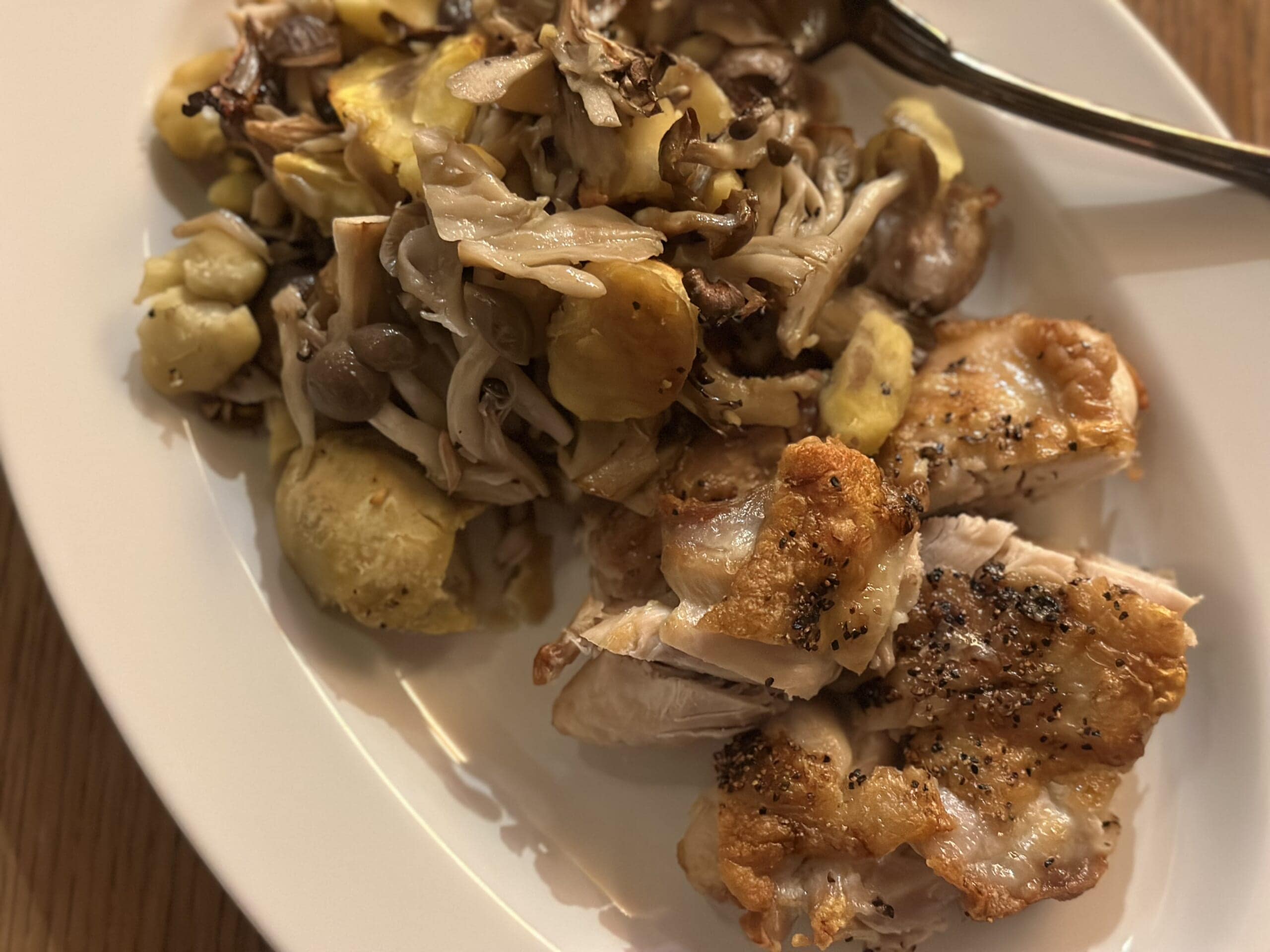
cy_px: 476
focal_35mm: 48
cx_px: 635
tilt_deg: -79.5
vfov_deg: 30.3
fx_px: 1761
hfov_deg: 39.7
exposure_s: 1/30
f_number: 1.78
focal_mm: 6.86
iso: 640
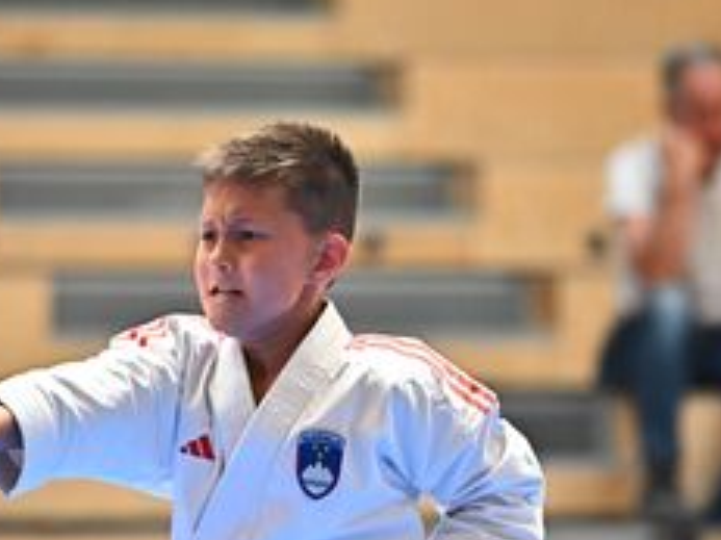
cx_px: 306
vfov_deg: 4.0
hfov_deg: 5.3
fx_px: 7807
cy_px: 459
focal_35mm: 375
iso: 2000
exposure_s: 1/2000
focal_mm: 200
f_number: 2.8
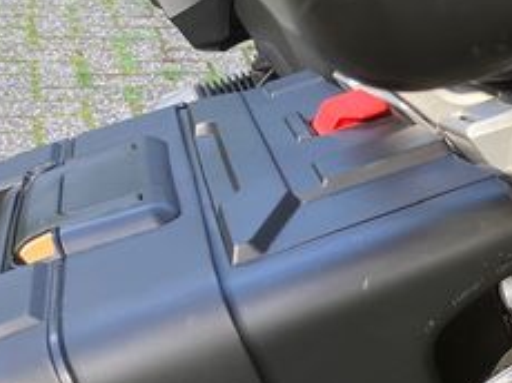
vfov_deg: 18.4
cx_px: 659
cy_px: 379
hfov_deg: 22.5
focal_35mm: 78
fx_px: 1152
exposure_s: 1/121
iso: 40
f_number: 1.8
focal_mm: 3.99
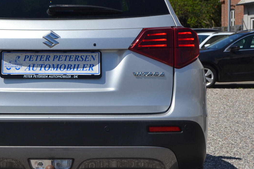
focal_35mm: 96
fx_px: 677
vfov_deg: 14.3
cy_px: 68
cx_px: 52
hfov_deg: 21.0
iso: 100
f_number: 9
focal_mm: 35
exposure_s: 1/320
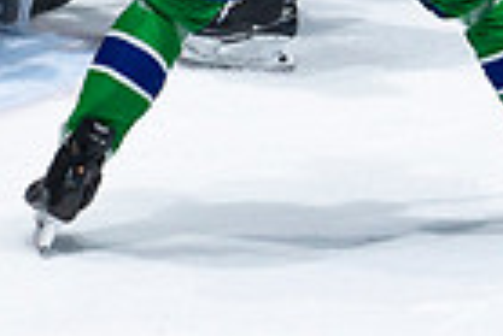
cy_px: -548
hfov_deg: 1.5
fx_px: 19232
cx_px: 288
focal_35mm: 1375
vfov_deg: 1.0
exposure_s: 1/1250
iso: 1250
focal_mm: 200
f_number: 2.8
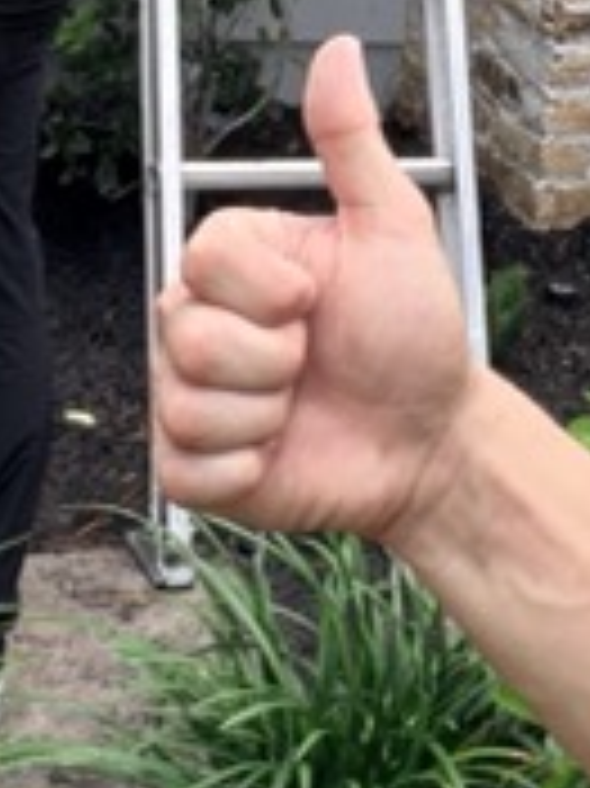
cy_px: -621
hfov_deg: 13.3
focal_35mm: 110
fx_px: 2503
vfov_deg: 15.4
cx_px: 599
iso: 32
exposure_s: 1/341
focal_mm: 2.71
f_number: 1.9
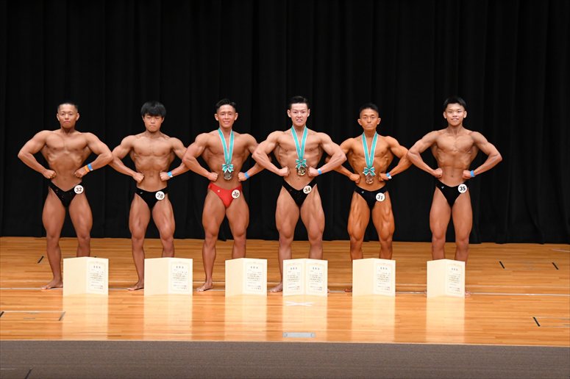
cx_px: 285
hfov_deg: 12.2
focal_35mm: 168
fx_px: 2659
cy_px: 190
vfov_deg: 8.2
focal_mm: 112
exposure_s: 1/400
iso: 3200
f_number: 5.6
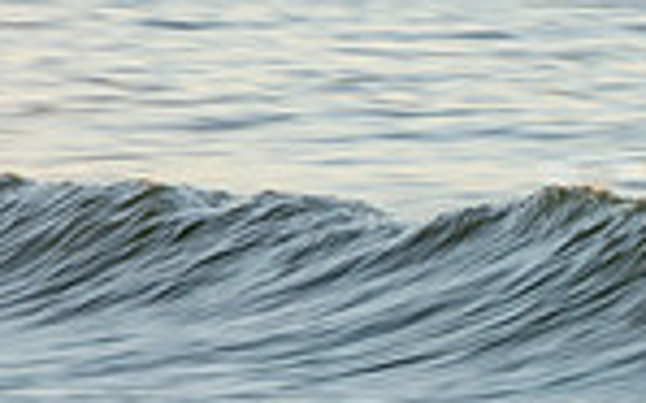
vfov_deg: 1.1
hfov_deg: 1.7
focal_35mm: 1213
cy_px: 271
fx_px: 21348
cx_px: 1097
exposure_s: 1/25
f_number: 22
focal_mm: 200
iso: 100
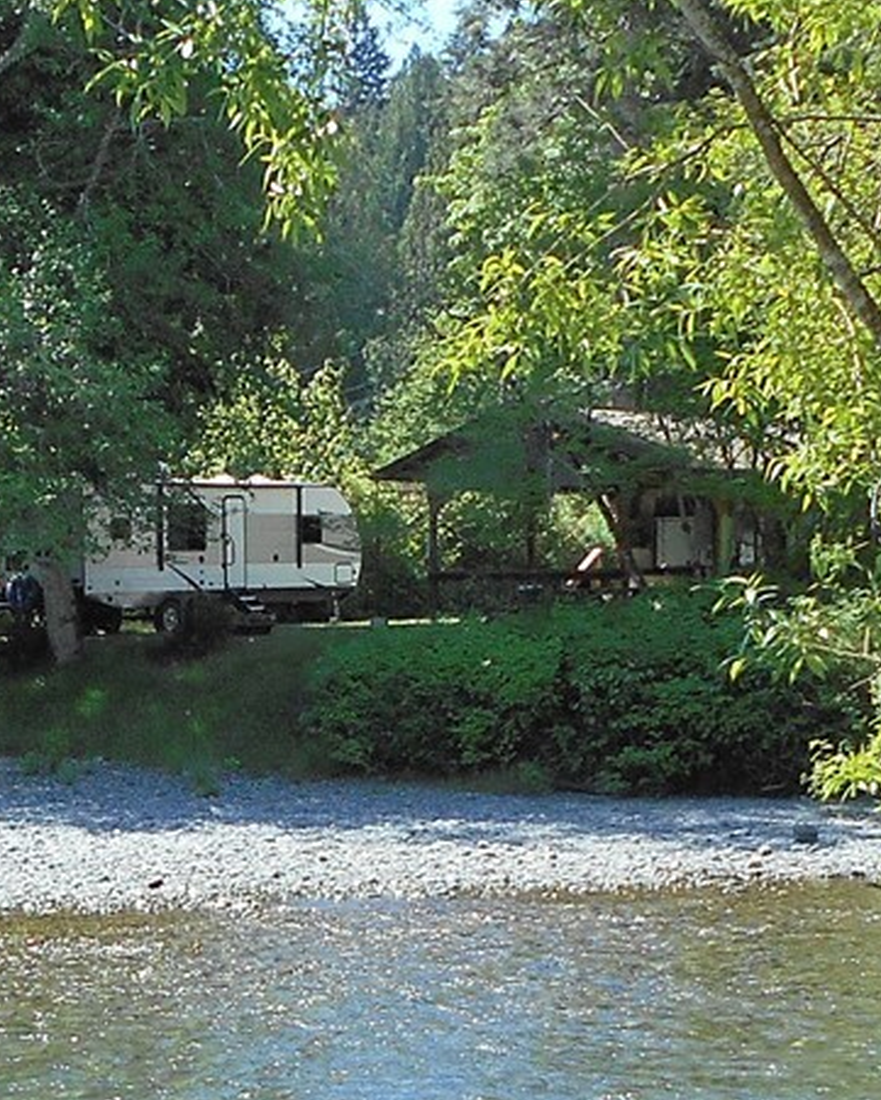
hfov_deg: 16.9
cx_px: 164
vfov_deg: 20.9
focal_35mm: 90
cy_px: 966
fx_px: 2932
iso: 80
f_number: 3.2
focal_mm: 4.6
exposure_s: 1/400
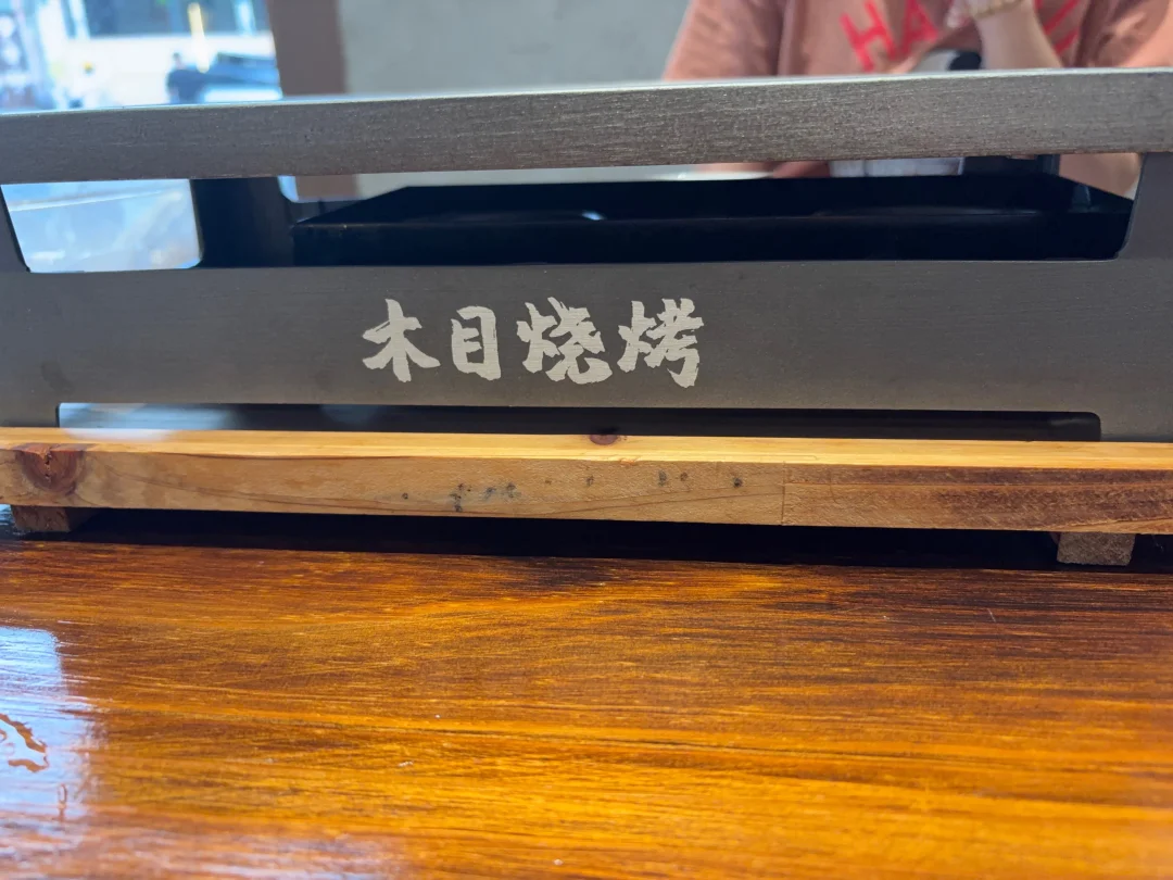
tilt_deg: -21.5
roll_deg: +3.3
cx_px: 586
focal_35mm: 26
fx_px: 881
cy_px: 440
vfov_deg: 53.1
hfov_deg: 67.3
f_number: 1.6
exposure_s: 1/50
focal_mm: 5.96
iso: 400
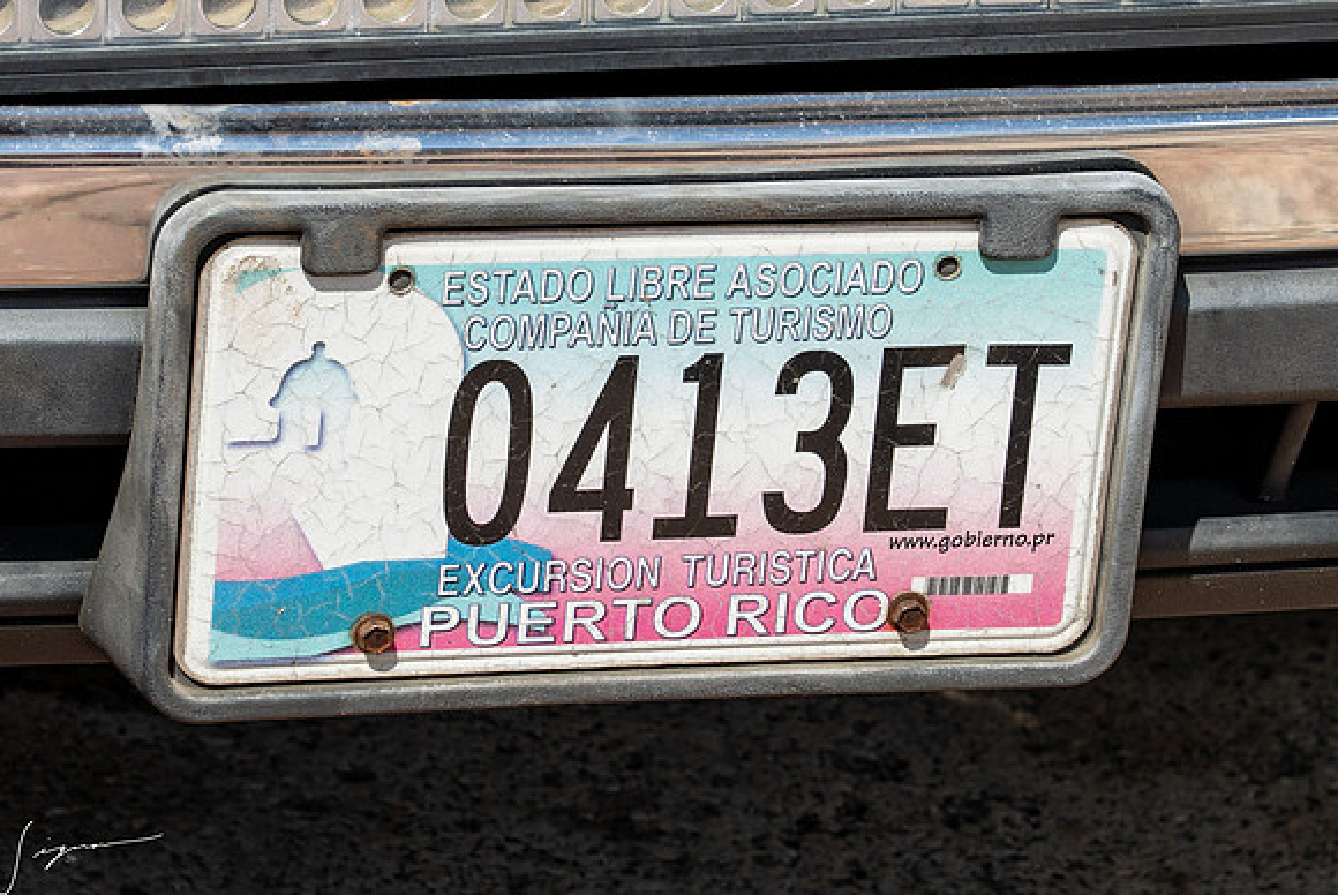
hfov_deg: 10.2
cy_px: 373
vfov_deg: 6.9
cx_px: 645
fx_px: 7461
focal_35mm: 201
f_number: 7.1
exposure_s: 1/200
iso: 100
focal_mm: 70
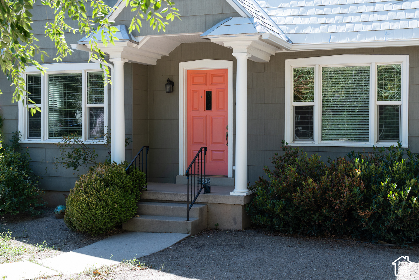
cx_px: 210
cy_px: 140
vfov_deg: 26.1
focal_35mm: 52
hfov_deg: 38.4
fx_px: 602
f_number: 6.7
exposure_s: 1/125
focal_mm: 50
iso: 400
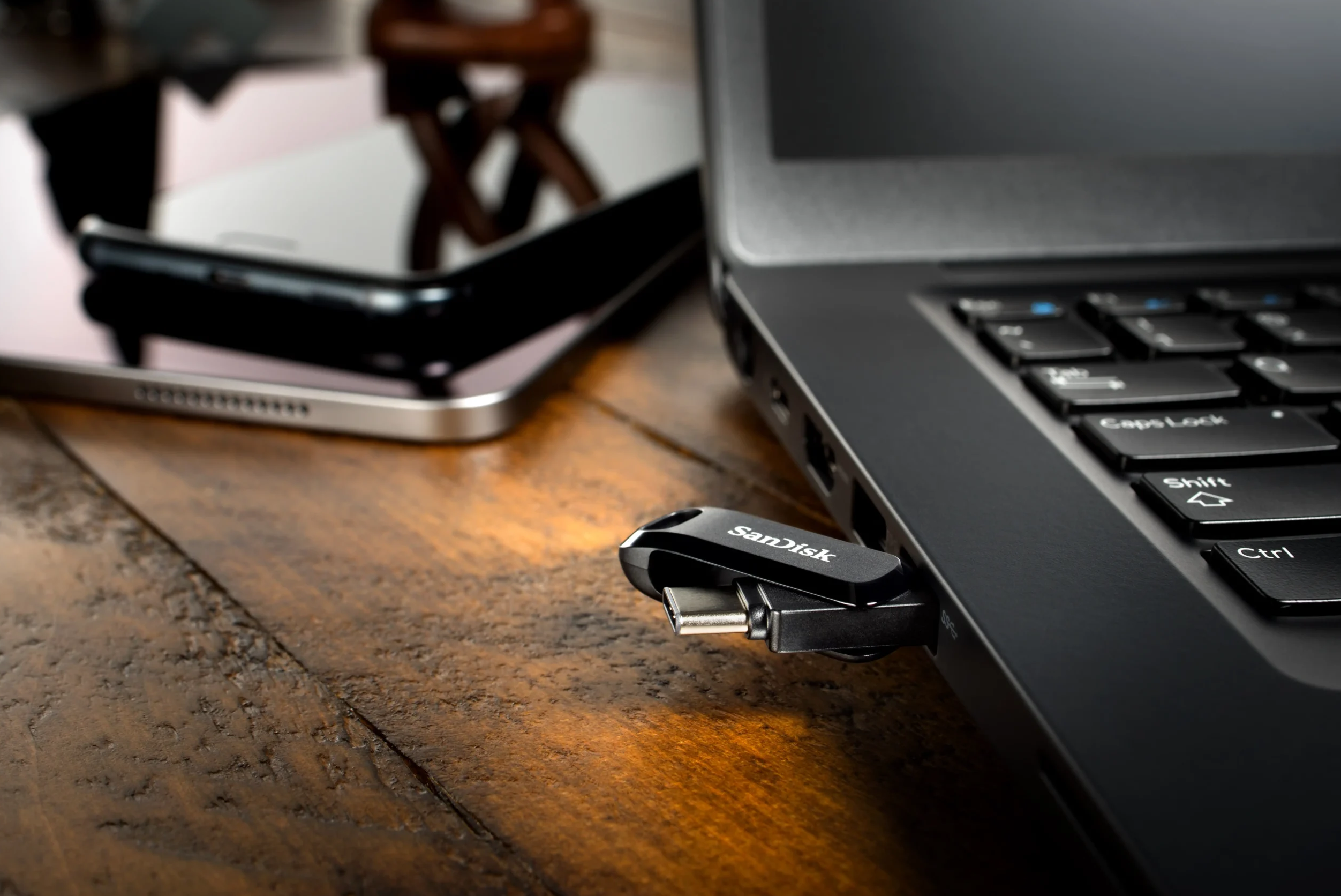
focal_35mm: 46
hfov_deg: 42.7
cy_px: 442
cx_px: 680
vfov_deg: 29.3
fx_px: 1714
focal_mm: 45
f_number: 15
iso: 64
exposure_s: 1/160
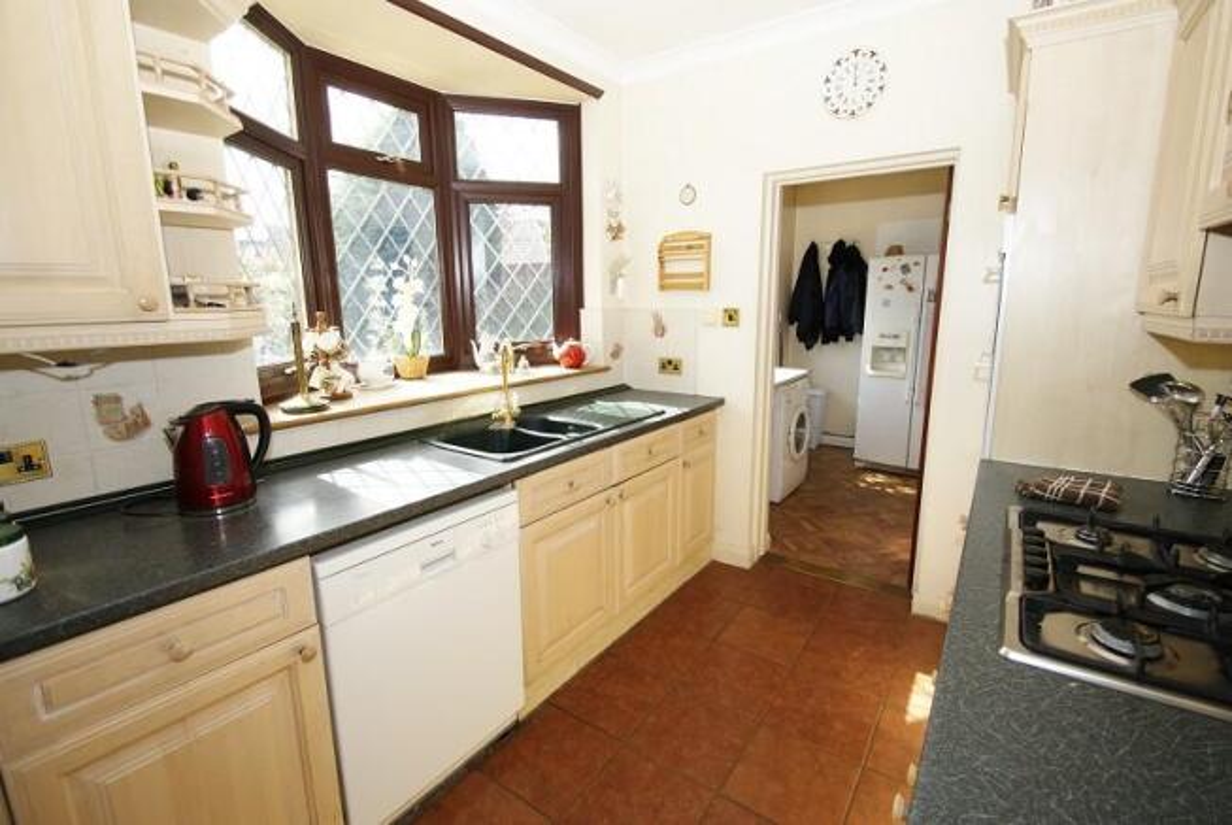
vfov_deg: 77.5
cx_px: 616
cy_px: 412
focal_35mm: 15
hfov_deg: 100.3
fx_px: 514
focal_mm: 10
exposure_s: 1/160
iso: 200
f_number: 4
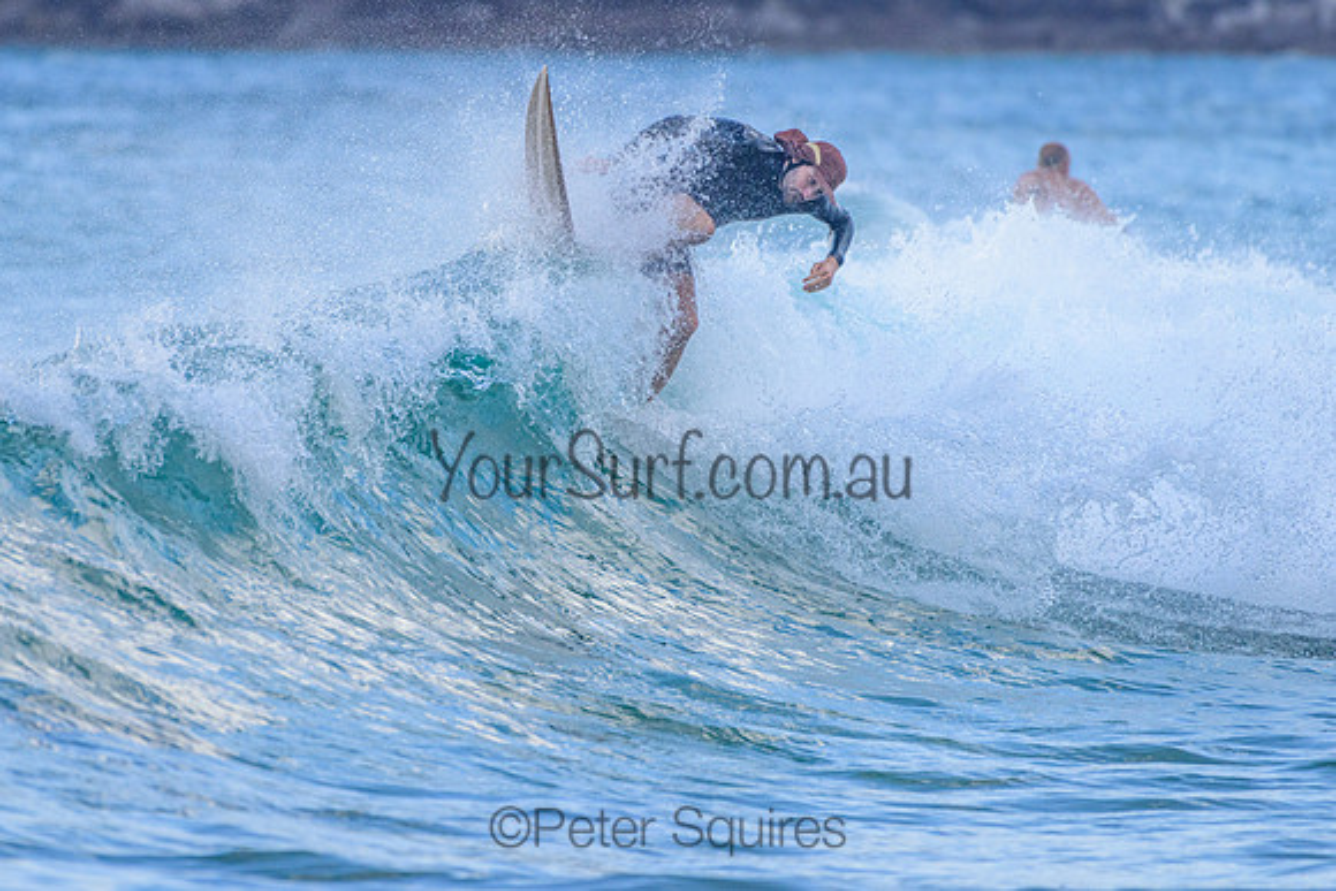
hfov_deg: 3.4
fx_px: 22758
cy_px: 379
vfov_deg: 2.2
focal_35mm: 613
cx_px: 543
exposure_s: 1/2000
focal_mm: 500
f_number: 5.6
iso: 640
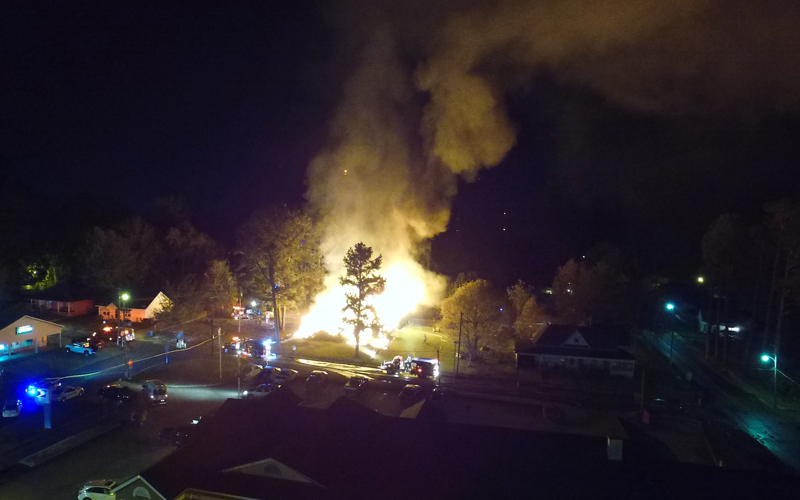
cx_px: 348
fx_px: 523
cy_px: 279
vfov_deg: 51.0
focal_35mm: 24
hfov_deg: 74.5
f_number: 2.8
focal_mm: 3.61
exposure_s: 1/5.16
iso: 1345
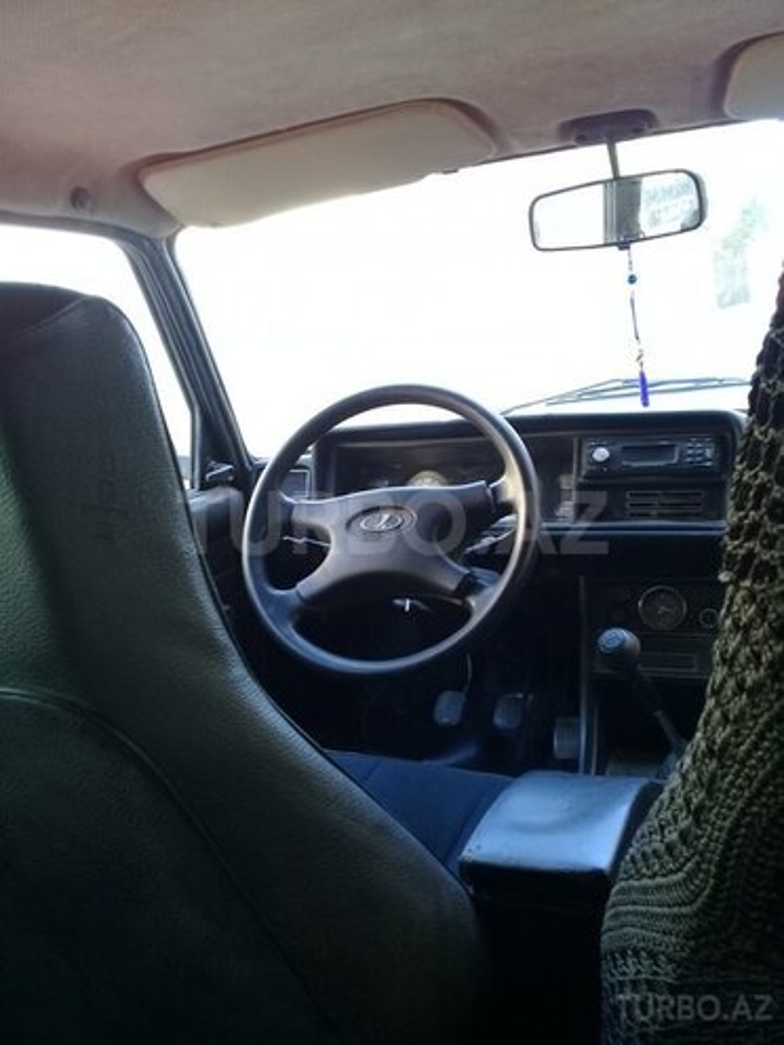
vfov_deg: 58.4
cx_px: 392
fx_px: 936
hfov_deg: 45.4
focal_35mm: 31
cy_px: 522
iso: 64
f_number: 2.2
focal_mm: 3.3
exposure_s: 1/33
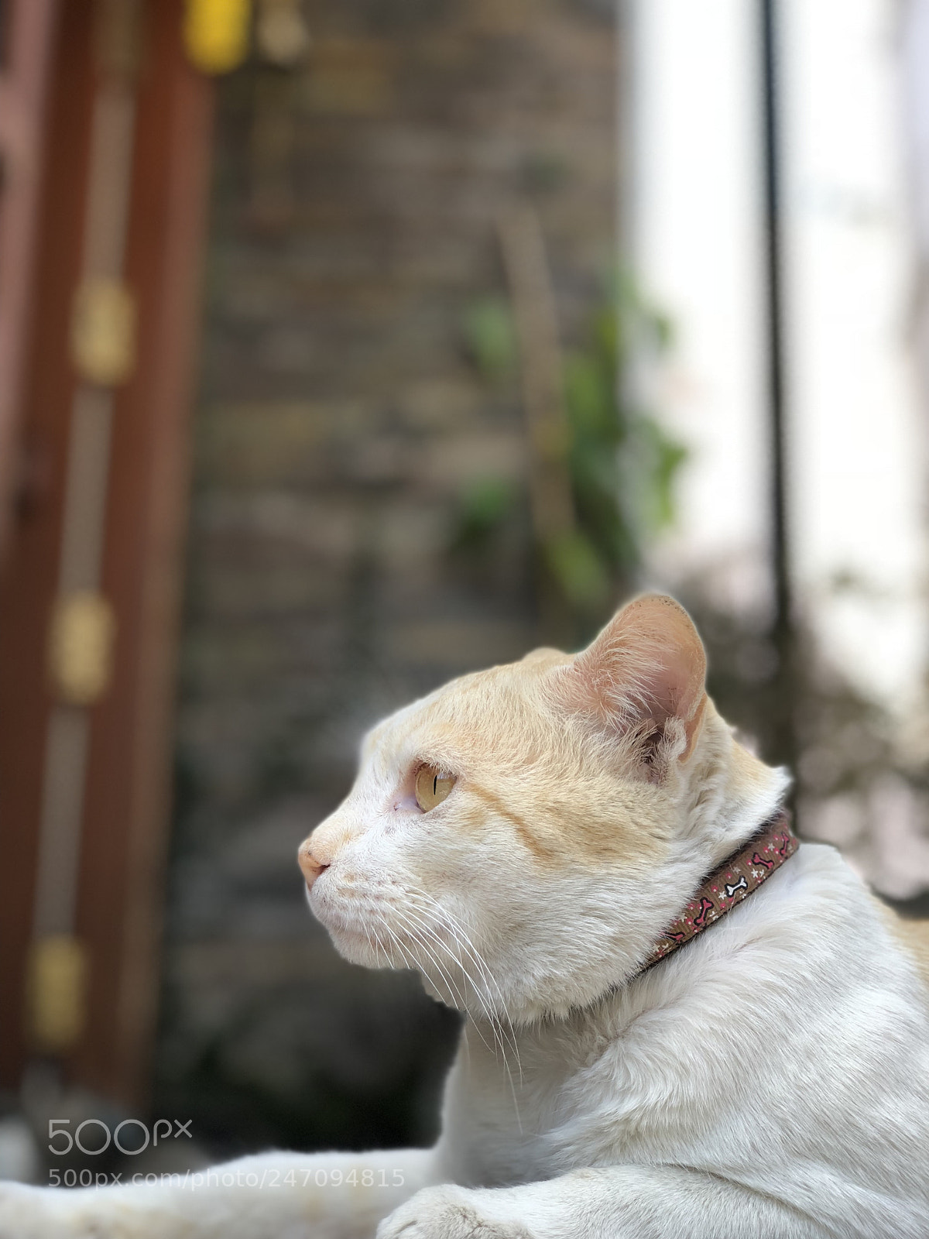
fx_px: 2040
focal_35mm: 57
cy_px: 620
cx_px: 464
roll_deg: -1.4
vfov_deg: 33.8
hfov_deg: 25.7
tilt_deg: +15.7
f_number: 2.8
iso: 32
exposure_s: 1/100
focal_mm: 6.6
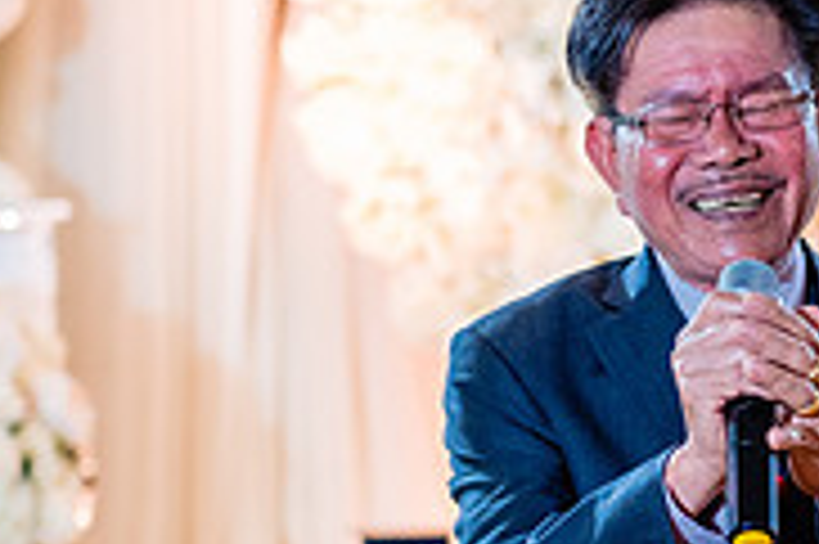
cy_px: 255
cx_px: 1095
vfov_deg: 4.7
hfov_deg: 7.0
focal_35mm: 291
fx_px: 6614
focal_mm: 56
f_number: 2
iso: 640
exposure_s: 1/200
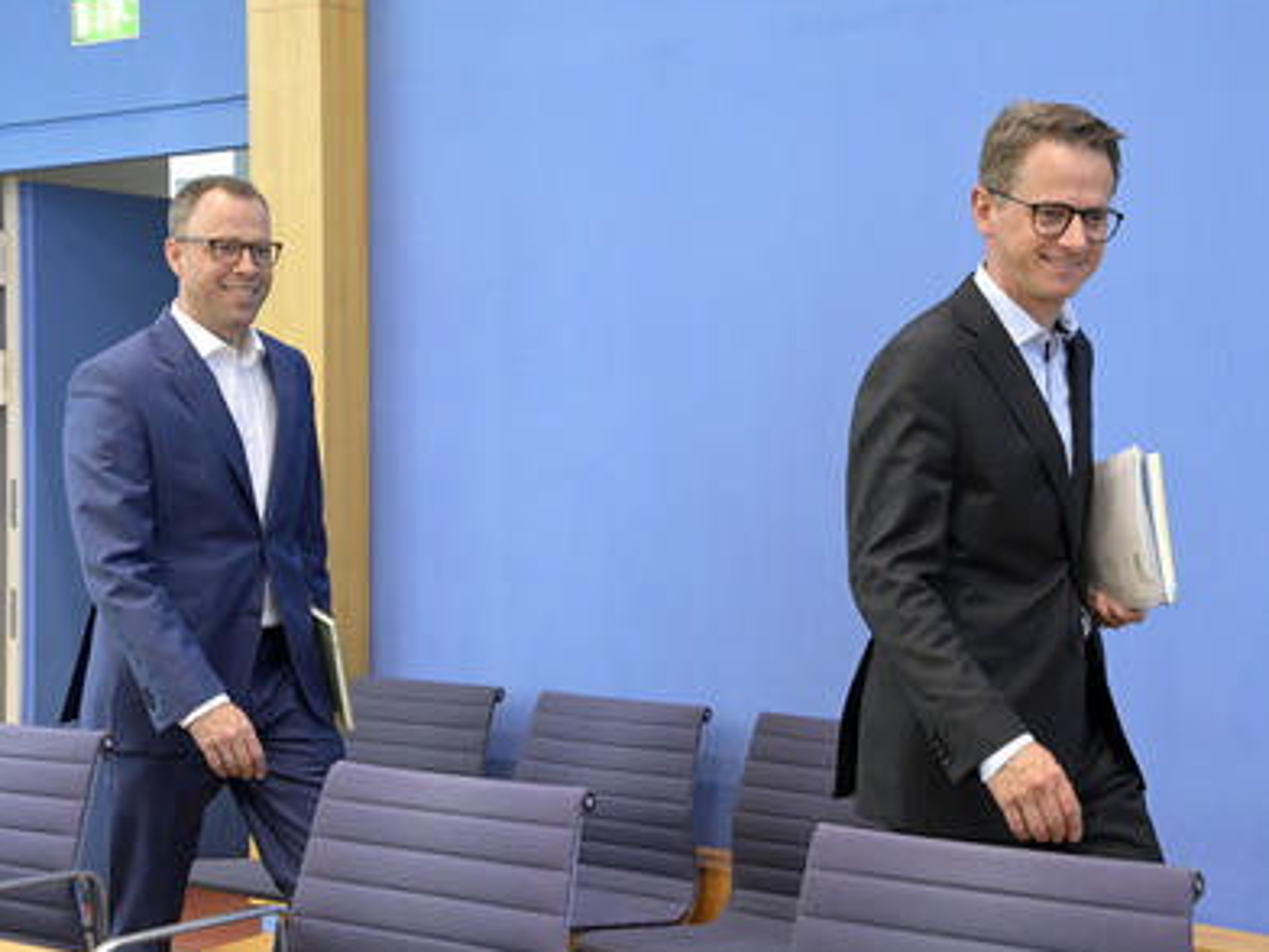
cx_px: 698
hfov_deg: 36.1
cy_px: 473
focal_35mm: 53
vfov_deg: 27.5
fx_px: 1943
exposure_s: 1/400
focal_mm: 48
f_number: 5.6
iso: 4000
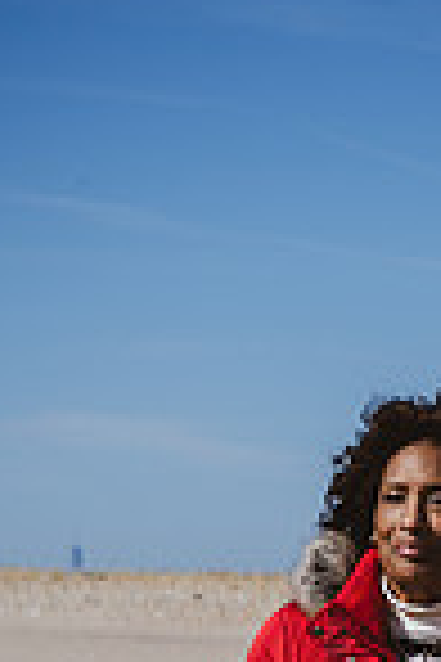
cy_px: 910
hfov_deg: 8.0
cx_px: 335
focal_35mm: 171
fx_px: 3142
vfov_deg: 11.6
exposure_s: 1/1000
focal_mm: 56
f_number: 5
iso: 64
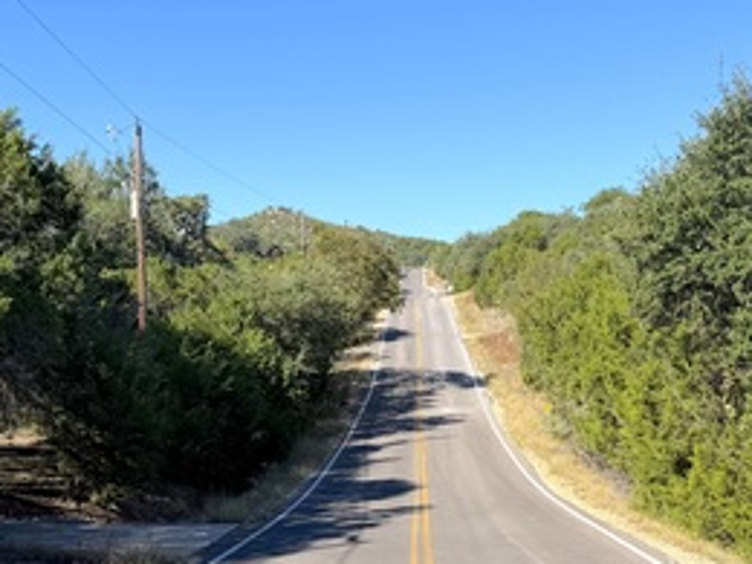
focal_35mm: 59
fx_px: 1282
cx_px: 428
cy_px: 451
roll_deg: -0.3
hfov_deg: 32.7
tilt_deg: -6.4
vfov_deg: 24.4
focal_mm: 6.76
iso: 80
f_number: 1.78
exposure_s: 1/4167
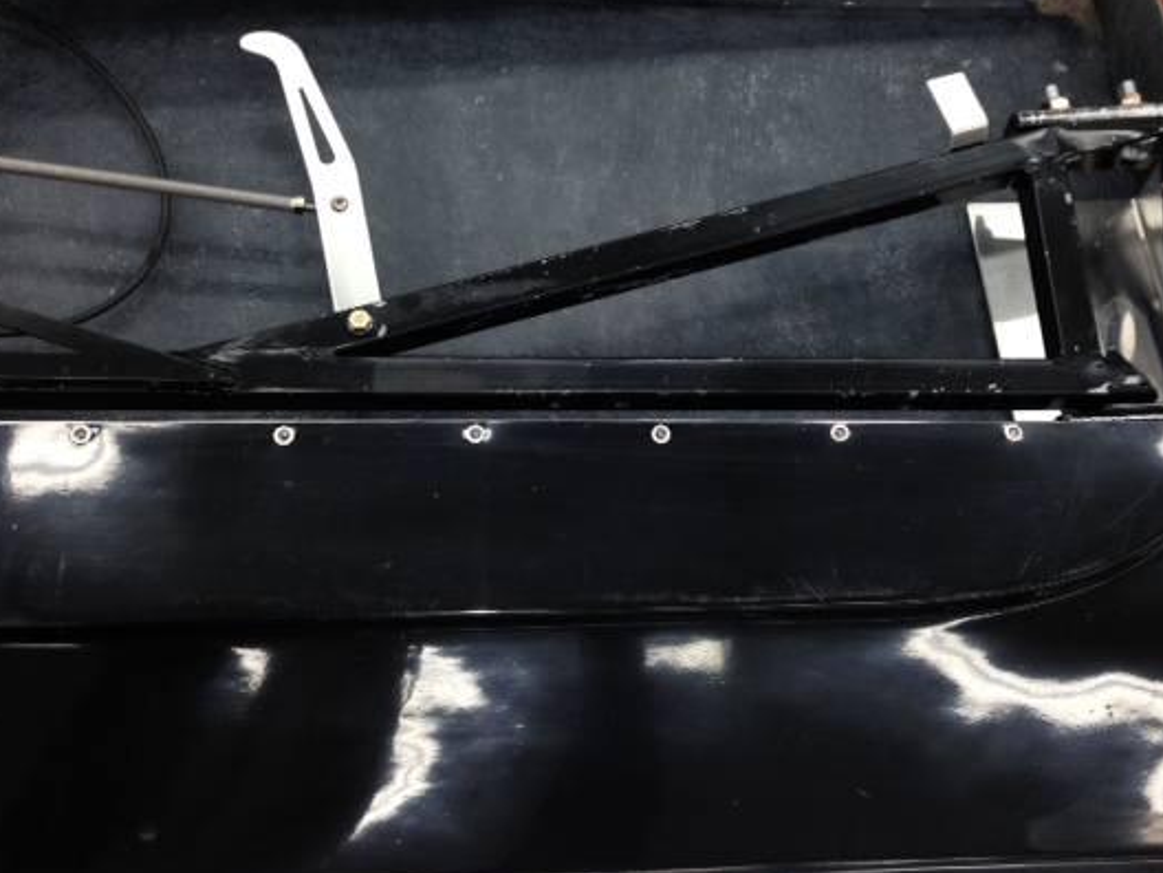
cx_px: 654
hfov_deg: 46.7
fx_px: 1344
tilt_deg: -60.2
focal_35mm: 40
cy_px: 410
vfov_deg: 35.9
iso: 50
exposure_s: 1/40
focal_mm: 4.12
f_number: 2.4
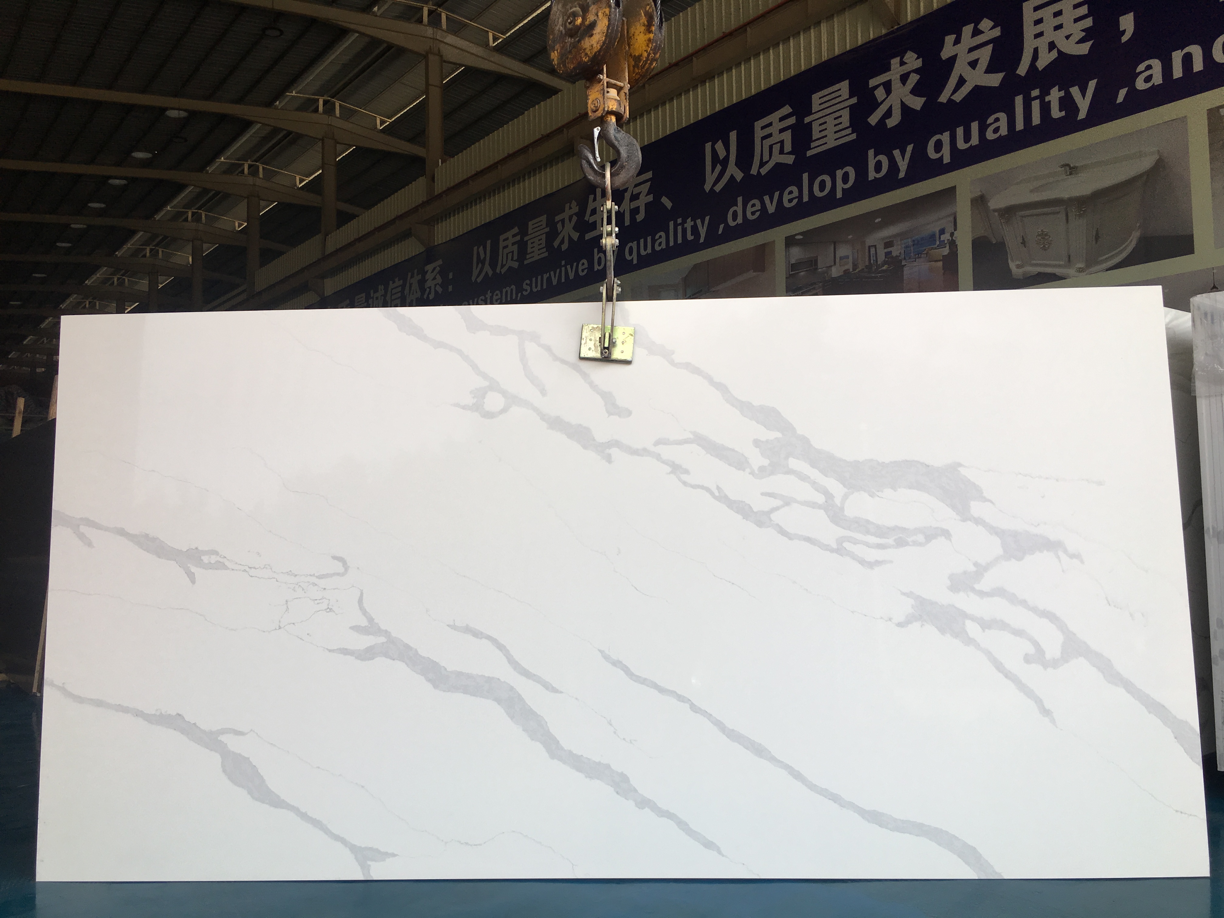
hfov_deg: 61.7
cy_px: 459
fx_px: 1025
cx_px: 612
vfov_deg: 48.2
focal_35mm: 29
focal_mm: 4.15
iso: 25
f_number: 2.2
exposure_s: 1/255
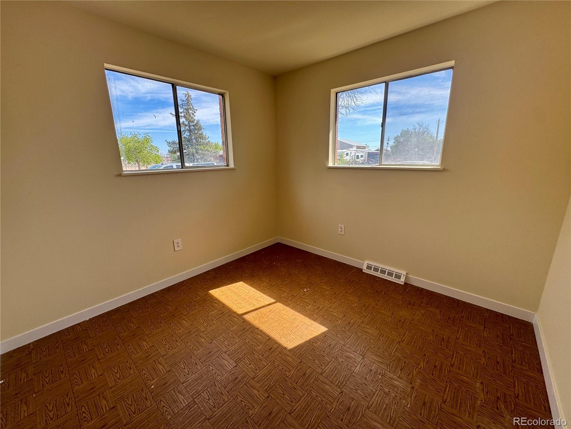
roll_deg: +0.7
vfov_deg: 85.7
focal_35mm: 14
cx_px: 286
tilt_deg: -14.5
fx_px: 231
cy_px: 214
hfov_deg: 102.1
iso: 40
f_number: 2.2
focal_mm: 2.22
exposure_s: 1/224
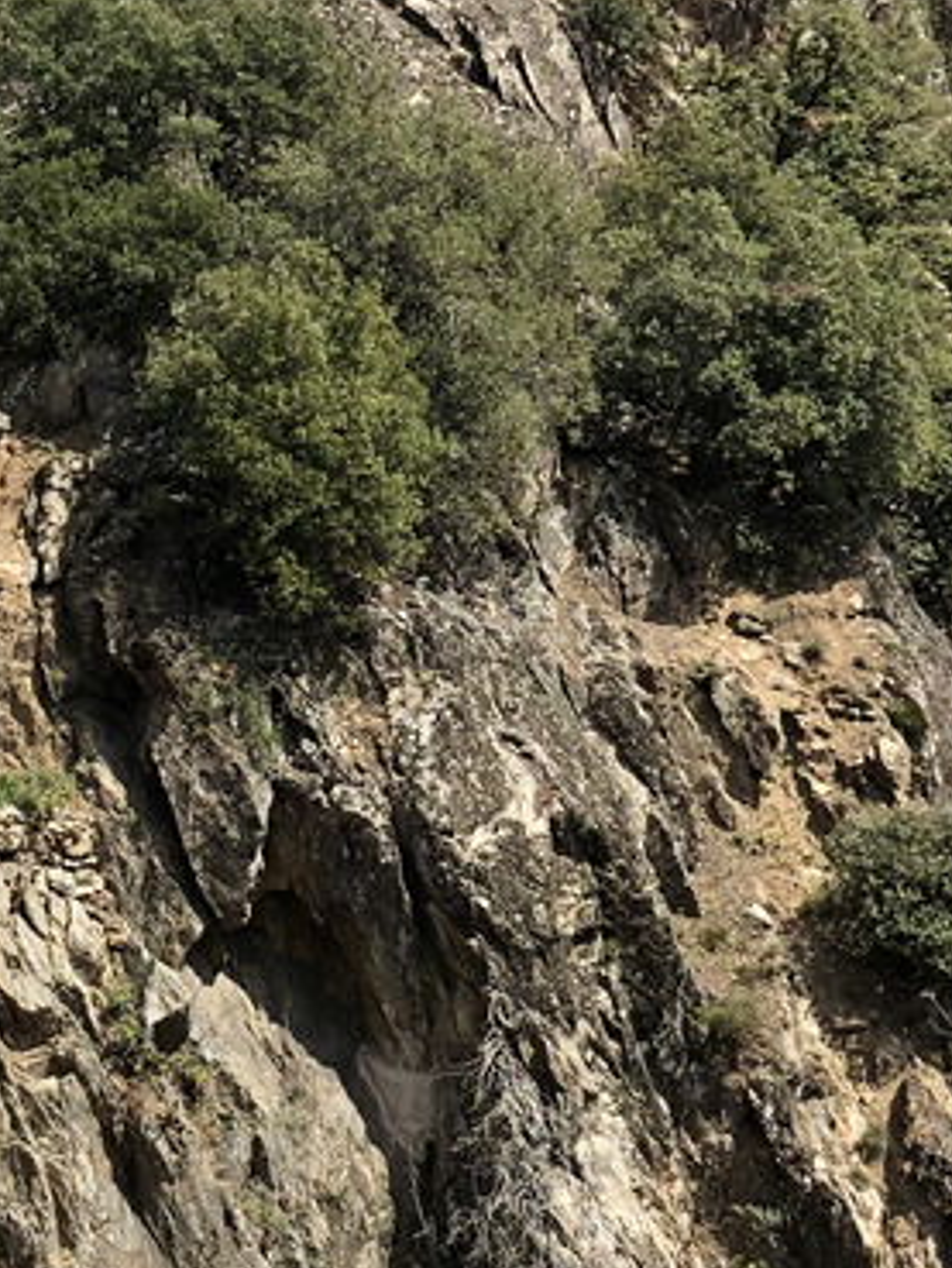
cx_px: 134
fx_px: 3335
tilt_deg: +6.3
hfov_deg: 16.1
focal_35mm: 91
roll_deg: +1.6
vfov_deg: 21.5
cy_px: 478
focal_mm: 4
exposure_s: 1/1297
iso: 20
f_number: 1.8
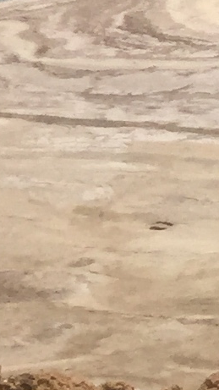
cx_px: 1168
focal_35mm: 239
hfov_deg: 4.3
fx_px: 2470
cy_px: 201
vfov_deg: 9.0
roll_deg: -1.8
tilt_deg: -18.8
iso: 25
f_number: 2.4
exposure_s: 1/3268
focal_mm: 3.3
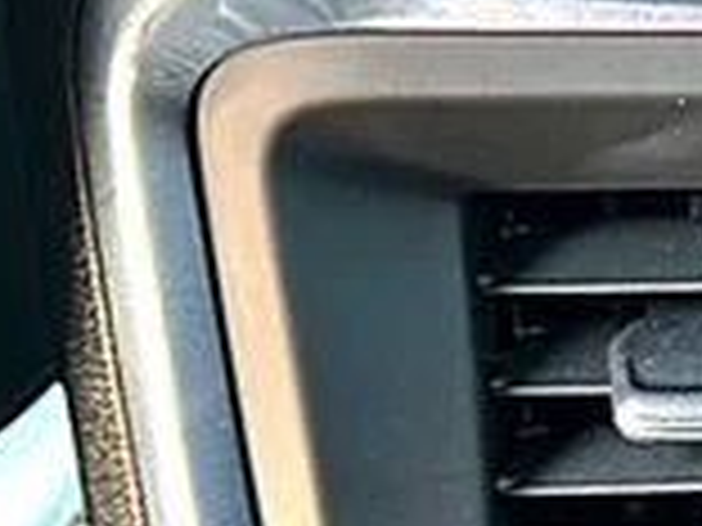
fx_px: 2271
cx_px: 1512
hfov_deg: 14.0
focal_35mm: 112
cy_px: 416
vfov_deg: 13.2
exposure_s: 1/40
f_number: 1.78
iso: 400
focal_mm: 6.86
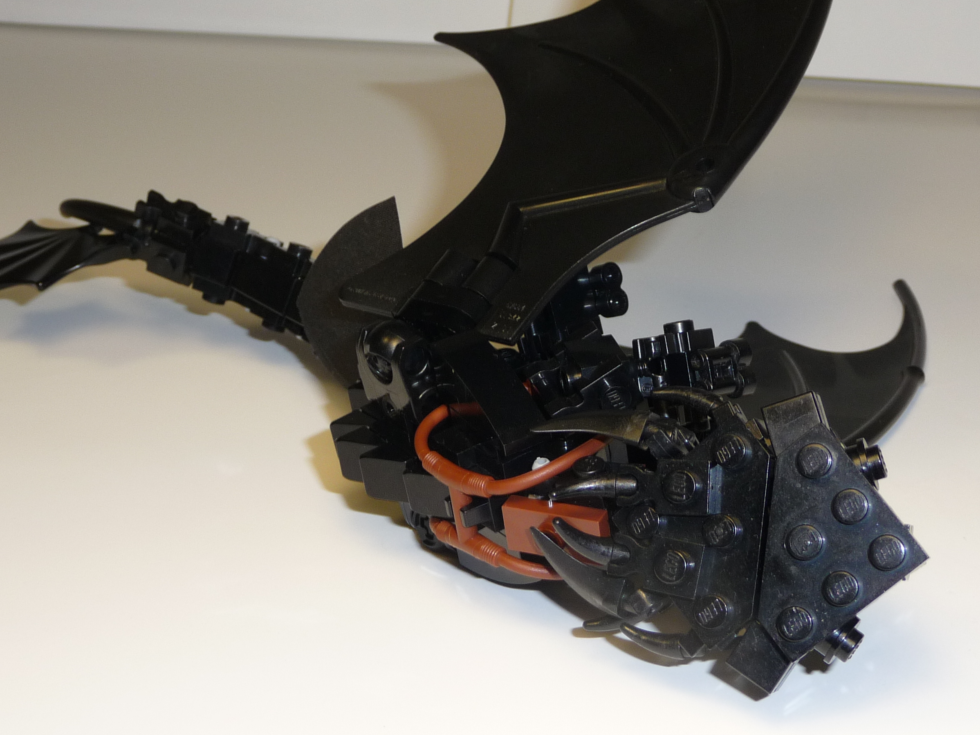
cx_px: 562
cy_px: 444
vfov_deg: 23.6
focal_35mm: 62
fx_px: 1755
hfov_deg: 31.1
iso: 100
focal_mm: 7.1
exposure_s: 1/80
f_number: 4
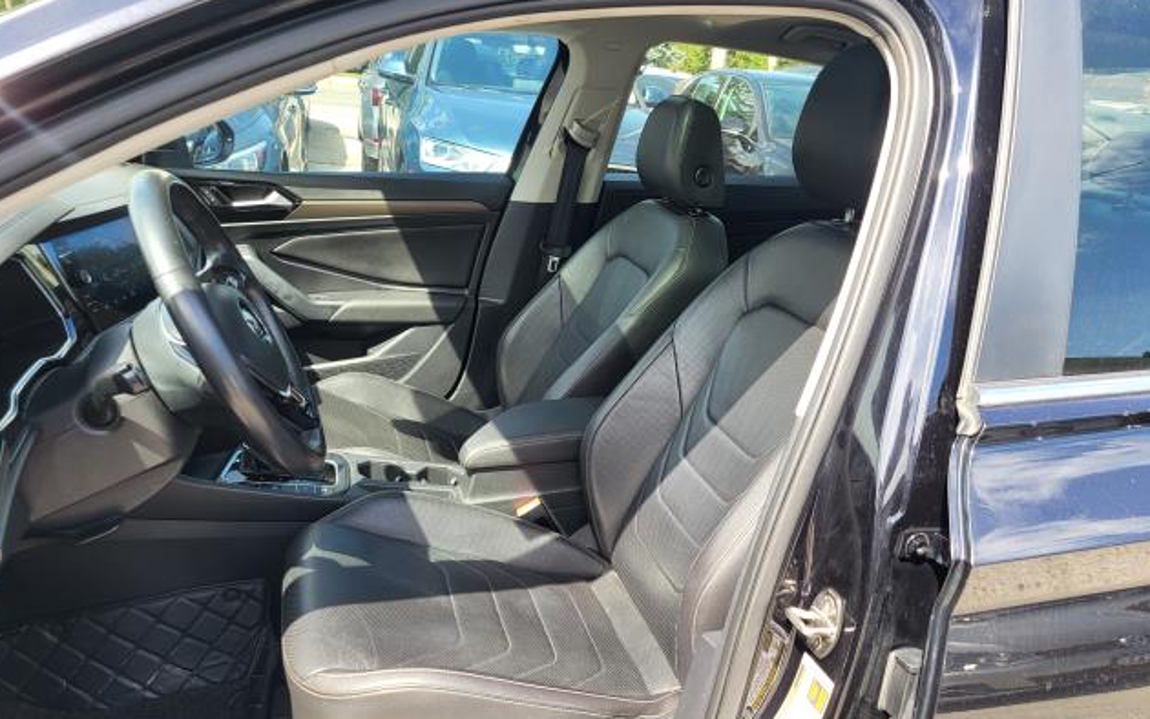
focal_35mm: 28
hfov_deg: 66.5
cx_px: 571
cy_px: 416
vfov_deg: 44.4
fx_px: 878
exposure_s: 1/273
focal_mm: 5.4
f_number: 1.8
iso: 40
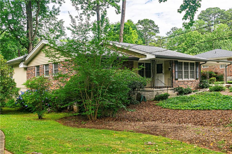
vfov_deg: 36.8
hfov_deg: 53.1
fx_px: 232
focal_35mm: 36
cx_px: 116
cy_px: 77
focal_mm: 24
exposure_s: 1/200
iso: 200
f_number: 8
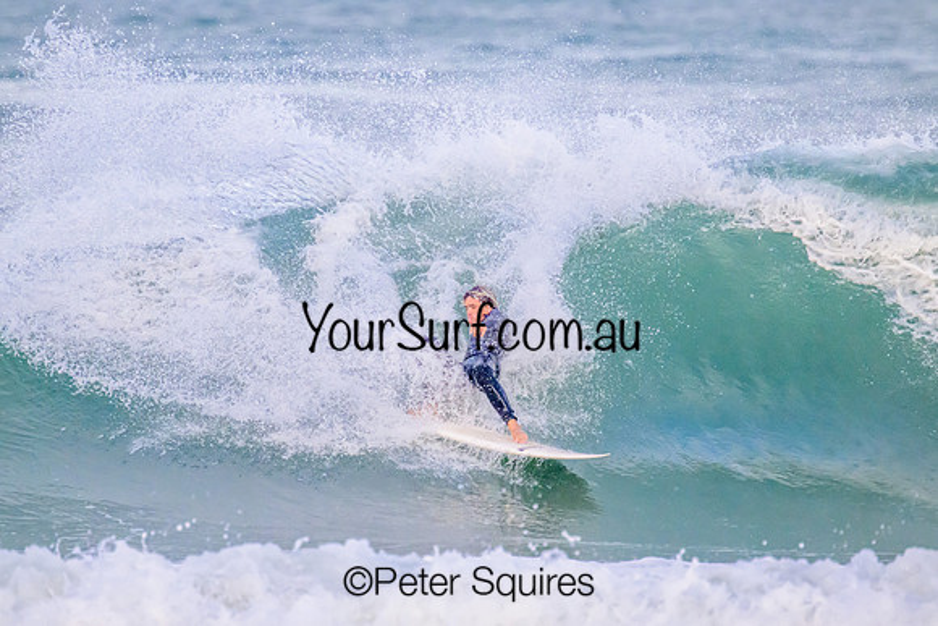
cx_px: 469
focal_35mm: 835
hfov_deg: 2.5
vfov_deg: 1.6
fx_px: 21770
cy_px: 313
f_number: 11
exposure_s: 1/2000
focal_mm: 800
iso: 5600
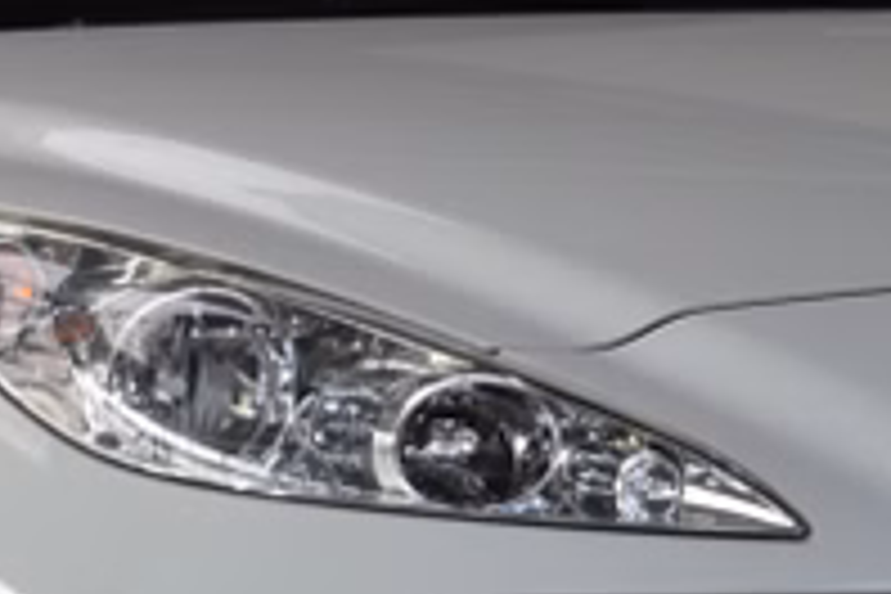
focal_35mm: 291
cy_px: 531
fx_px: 7202
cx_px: 356
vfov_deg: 4.7
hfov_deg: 7.1
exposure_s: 1/80
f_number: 8
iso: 400
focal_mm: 48
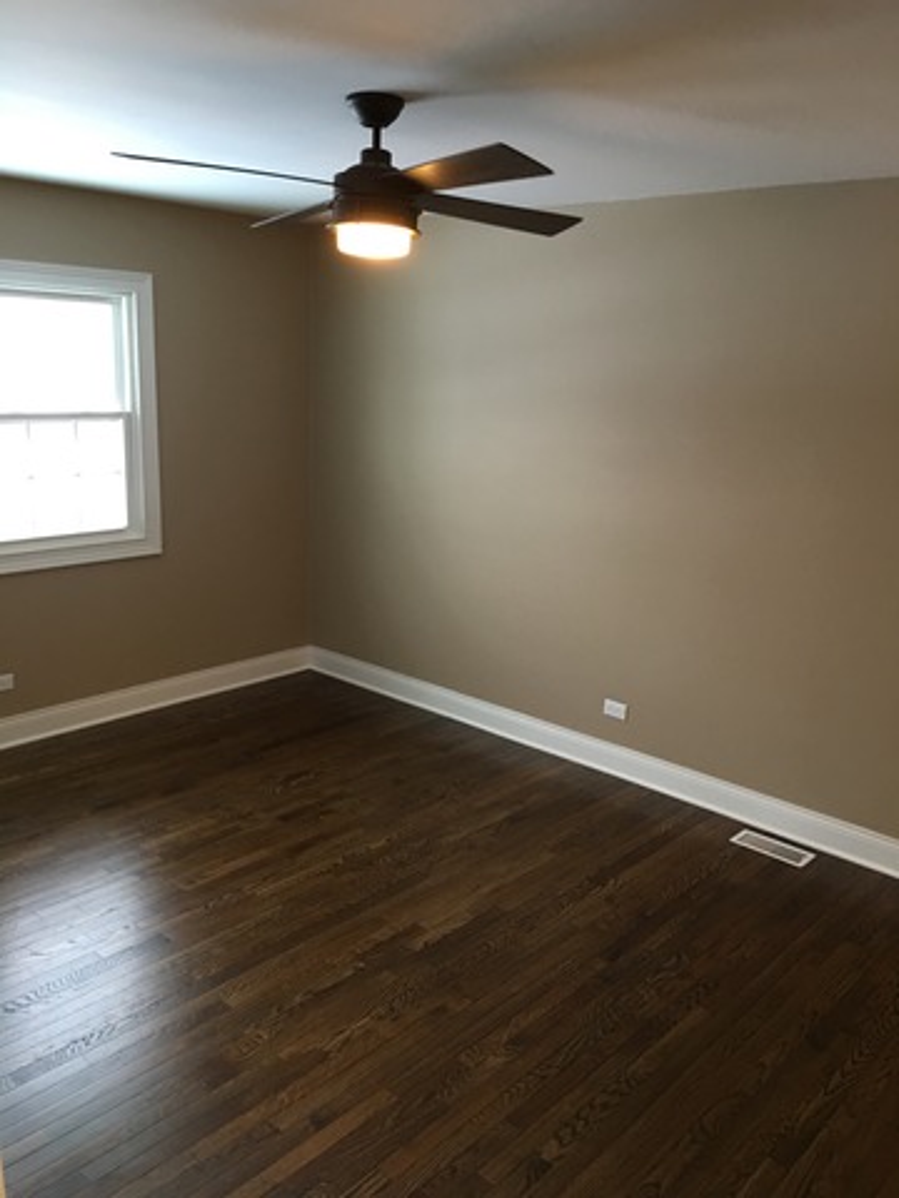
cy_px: 599
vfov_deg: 61.7
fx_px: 1004
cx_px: 450
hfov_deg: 48.2
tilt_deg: -13.4
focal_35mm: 29
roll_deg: -2.6
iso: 80
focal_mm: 4.15
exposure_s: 1/15
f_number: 2.2
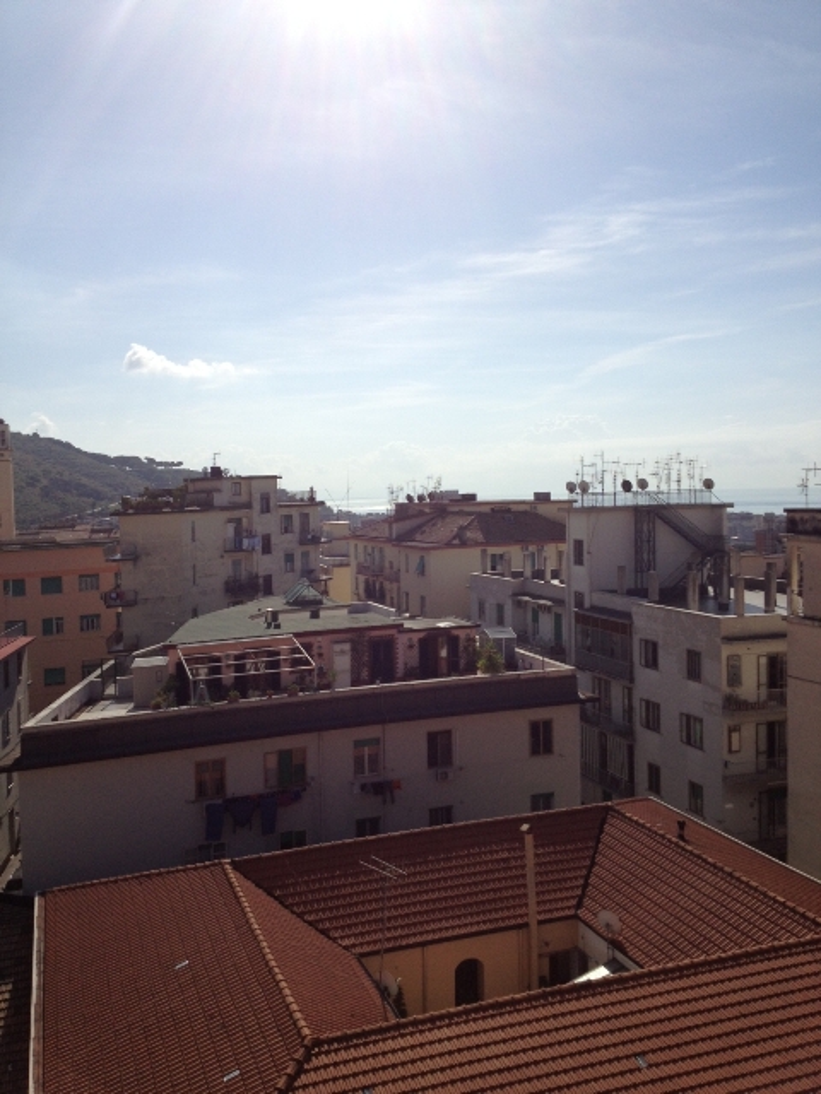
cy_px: 547
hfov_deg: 40.7
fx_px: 1107
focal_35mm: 35
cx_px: 410
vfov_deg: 52.6
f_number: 2.4
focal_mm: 4.28
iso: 50
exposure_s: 1/5025
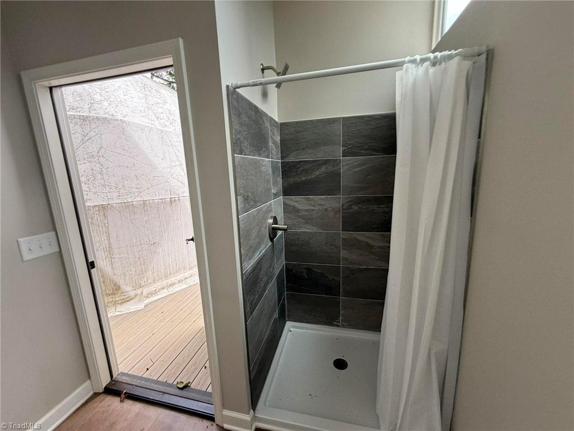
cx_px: 287
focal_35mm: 14
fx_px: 232
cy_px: 216
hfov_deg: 102.1
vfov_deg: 85.7
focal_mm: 2.22
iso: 40
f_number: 2.2
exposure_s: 1/101
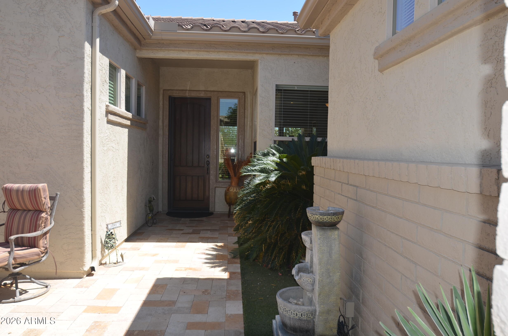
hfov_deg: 64.7
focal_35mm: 28
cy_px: 168
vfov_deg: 45.5
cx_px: 254
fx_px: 401
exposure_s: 1/200
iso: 100
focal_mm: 19
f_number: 6.3
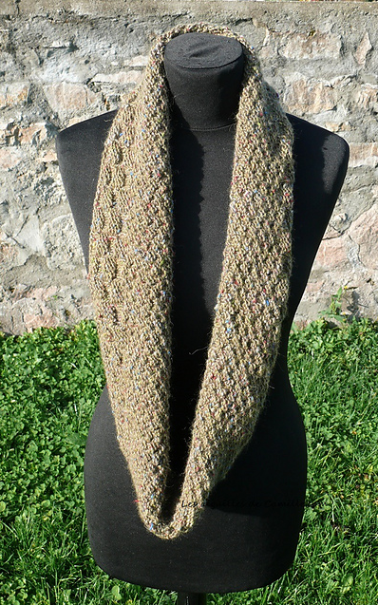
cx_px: 199
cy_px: 303
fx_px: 808
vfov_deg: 41.1
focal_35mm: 49
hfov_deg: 26.3
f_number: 5
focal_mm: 9.7
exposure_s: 1/200
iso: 100
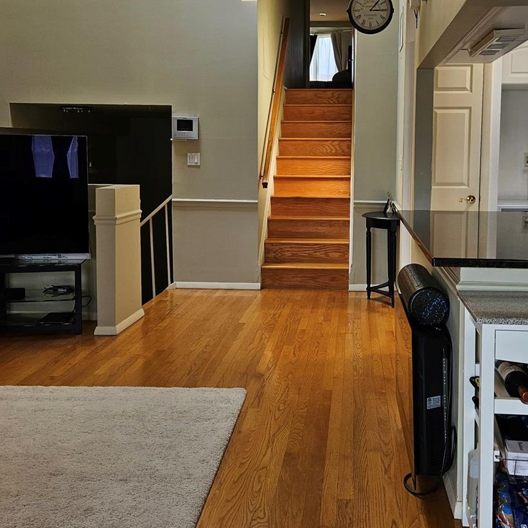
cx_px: 309
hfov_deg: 43.7
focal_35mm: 38
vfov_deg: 43.5
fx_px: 656
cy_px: 198
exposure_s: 1/180
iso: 50
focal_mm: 5.4
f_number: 1.8
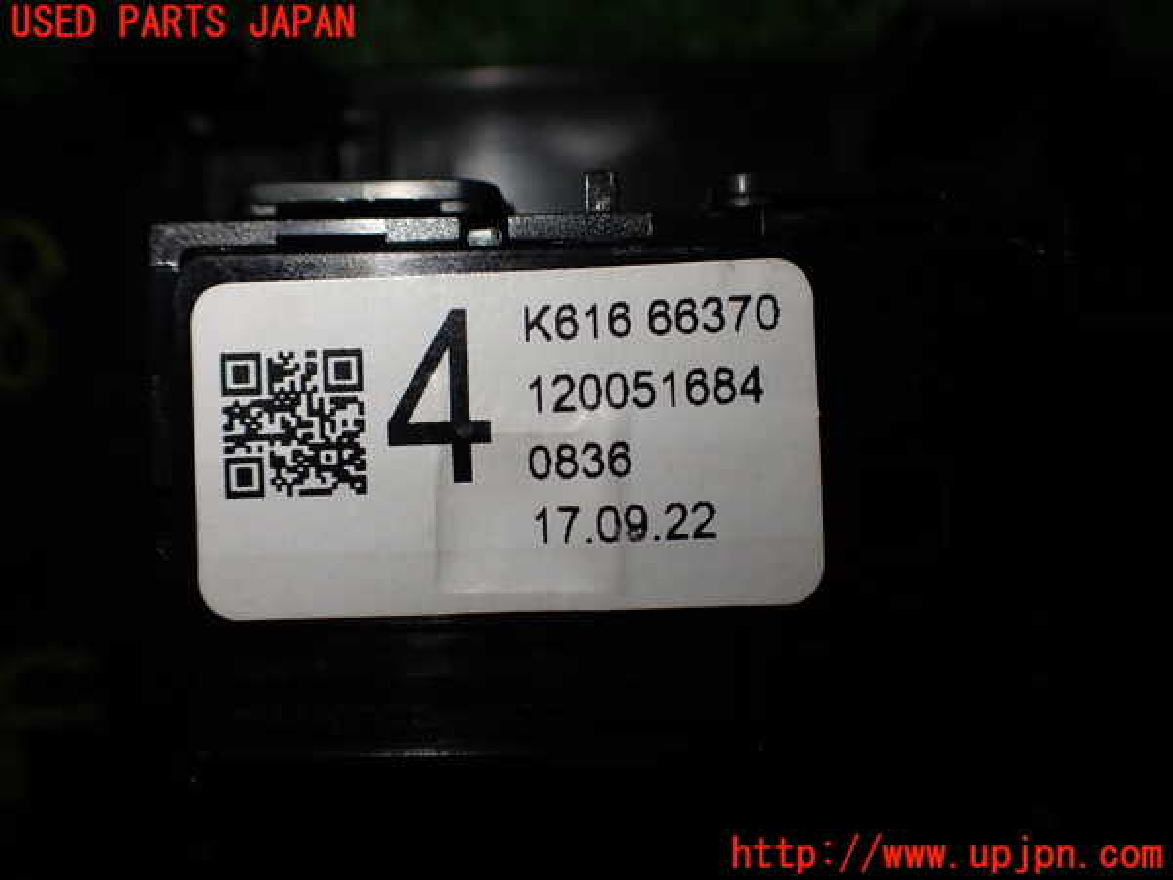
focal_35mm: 30
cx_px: 586
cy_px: 440
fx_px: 1017
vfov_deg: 46.8
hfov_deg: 60.0
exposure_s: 1/160
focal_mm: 5.4
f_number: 3.2
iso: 100
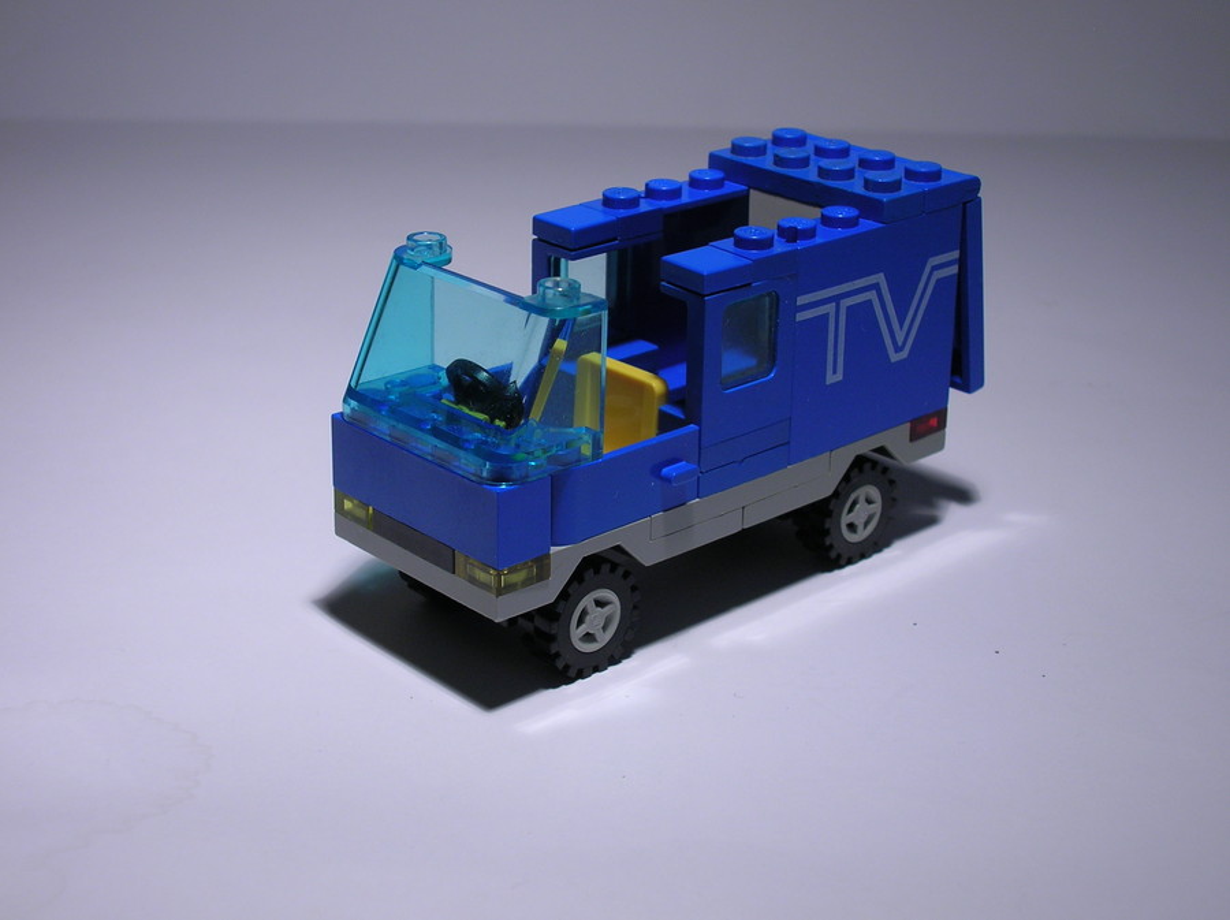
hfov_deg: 33.3
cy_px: 460
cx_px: 615
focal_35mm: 58
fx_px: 2059
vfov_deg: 25.2
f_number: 3.5
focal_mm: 9.7
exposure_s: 1/32.7
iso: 50
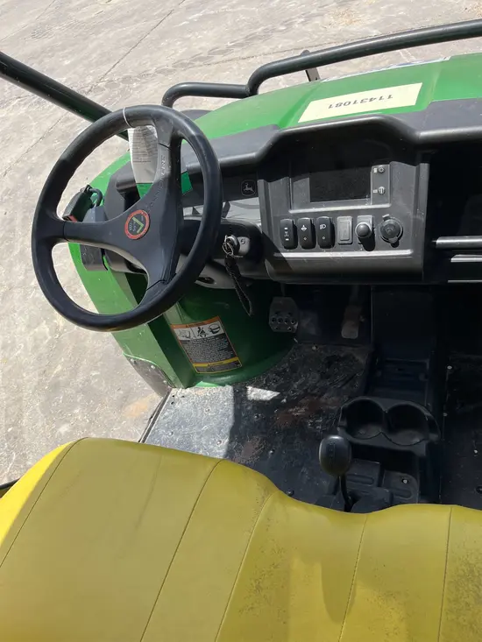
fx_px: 483
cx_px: 241
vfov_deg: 67.3
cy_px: 321
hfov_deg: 53.1
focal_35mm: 26
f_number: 1.6
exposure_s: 1/2101
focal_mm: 5.1
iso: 50
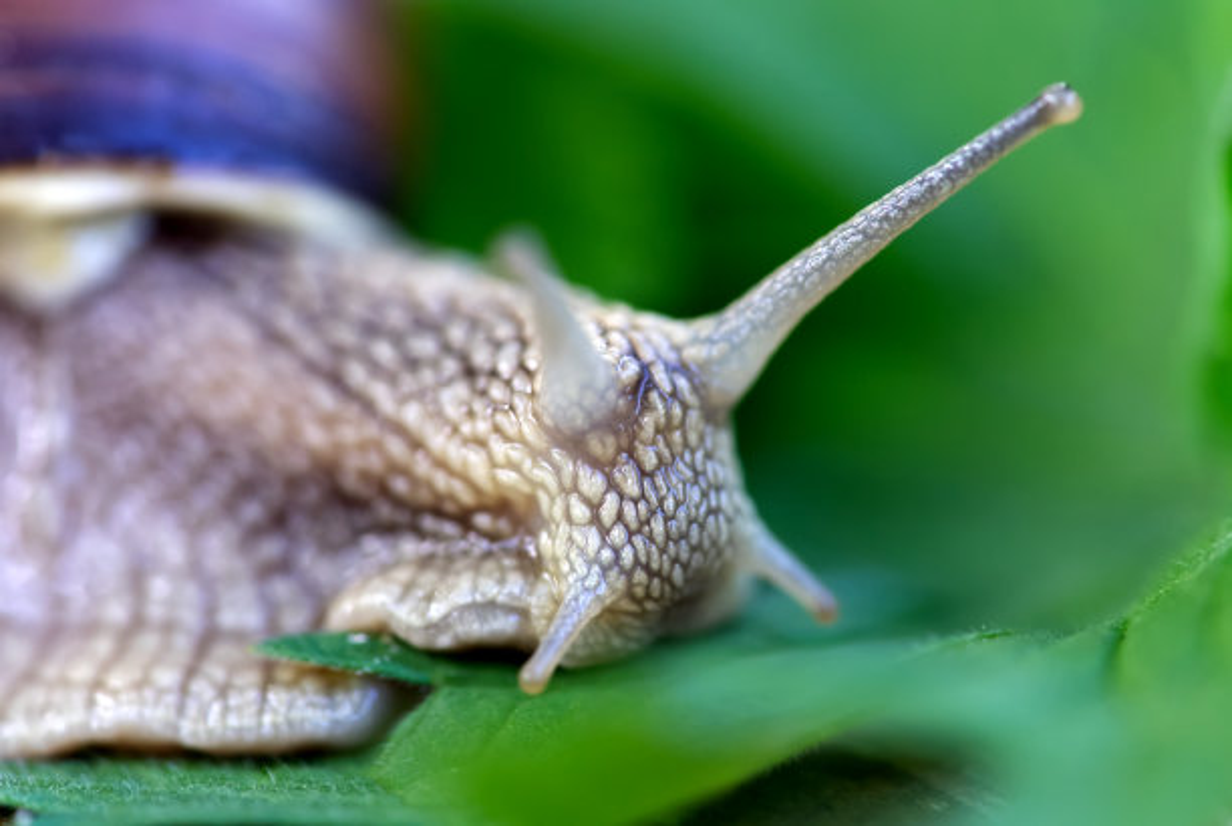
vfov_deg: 15.2
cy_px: 413
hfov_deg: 22.6
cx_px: 616
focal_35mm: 90
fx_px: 3084
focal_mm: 90
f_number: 3.2
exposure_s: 1/250
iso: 1000
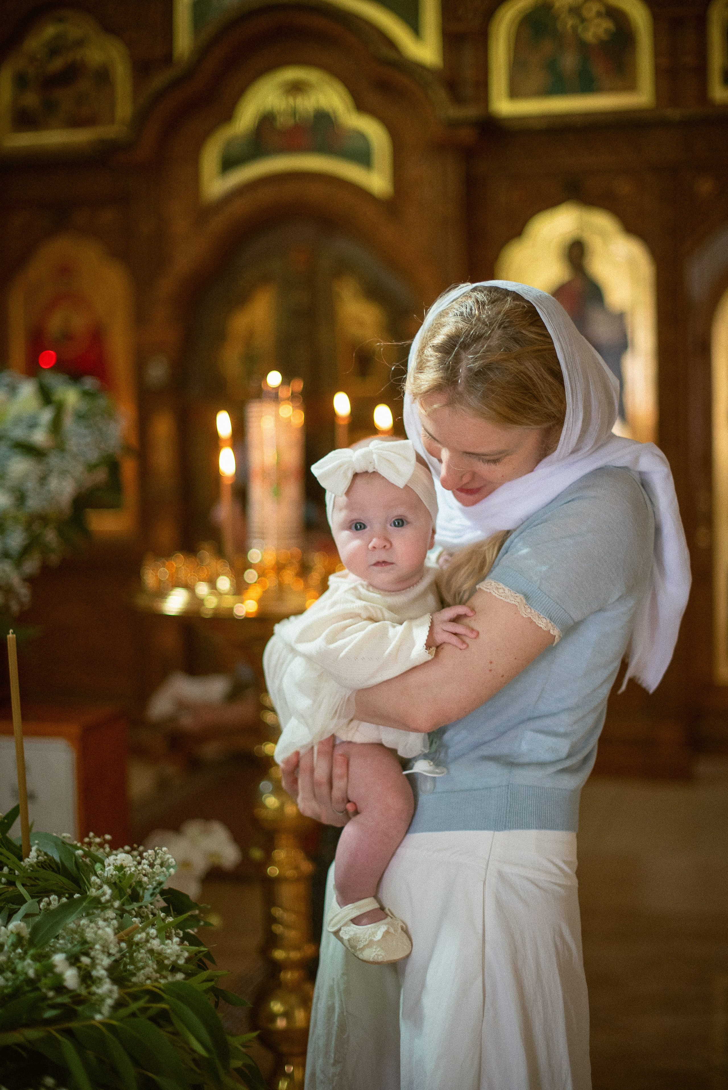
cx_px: 364
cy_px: 545
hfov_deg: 27.0
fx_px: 1515
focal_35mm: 50
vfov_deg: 39.6
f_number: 1.4
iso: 640
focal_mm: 50
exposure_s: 1/320
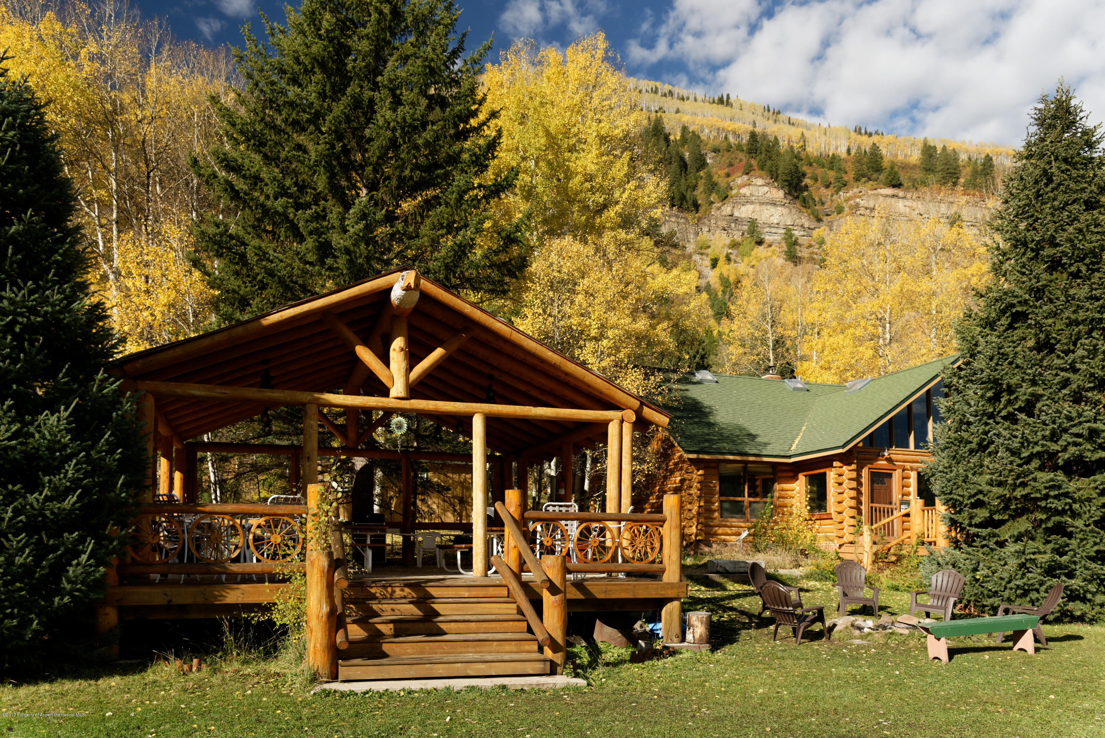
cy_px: 369
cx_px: 552
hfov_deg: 73.7
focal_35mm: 24
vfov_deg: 53.2
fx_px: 737
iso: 200
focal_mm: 24
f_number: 6.3
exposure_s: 1/250
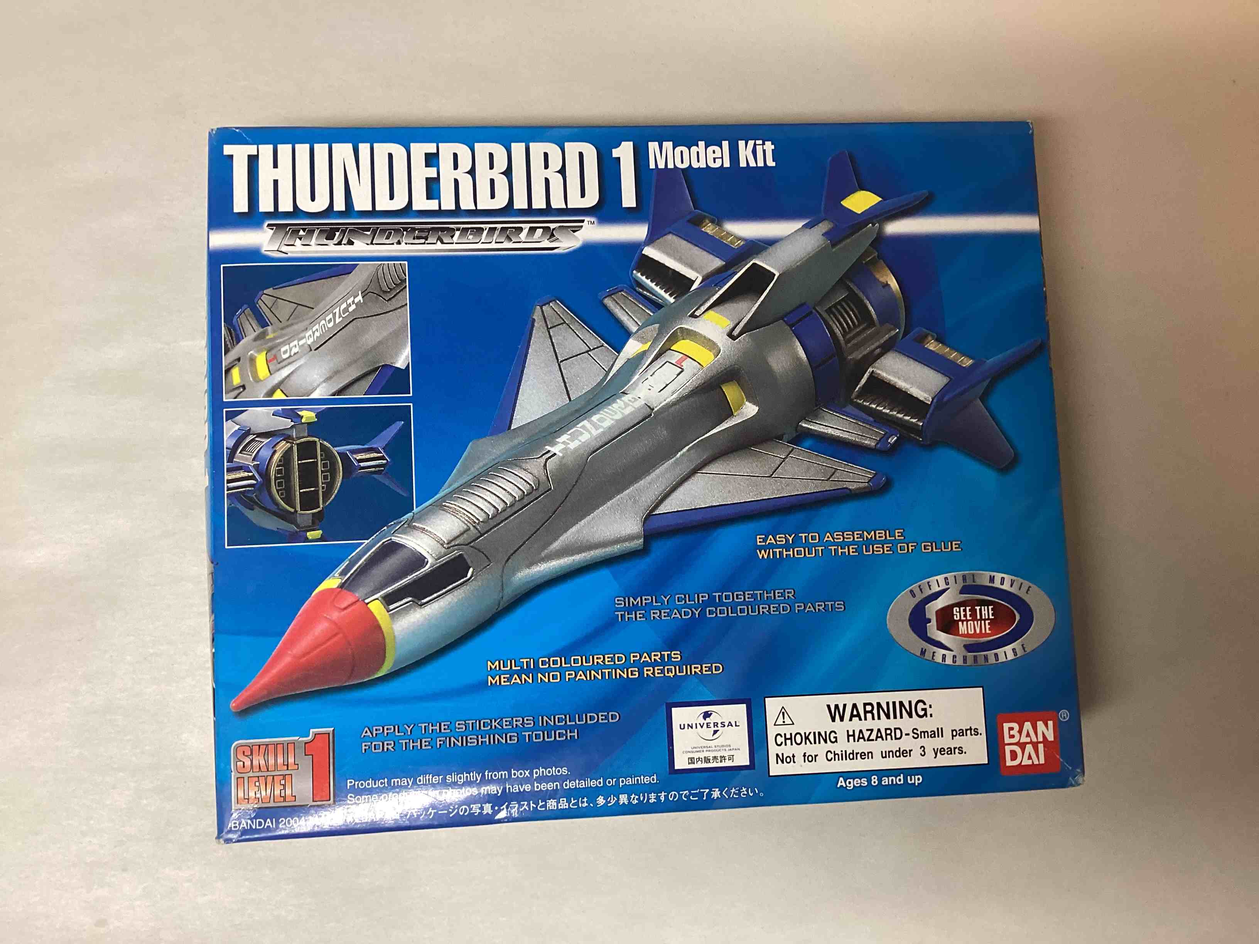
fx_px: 1127
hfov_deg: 58.4
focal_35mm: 31
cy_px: 472
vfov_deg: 45.4
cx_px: 630
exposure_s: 1/50
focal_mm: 3.3
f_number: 2.4
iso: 125
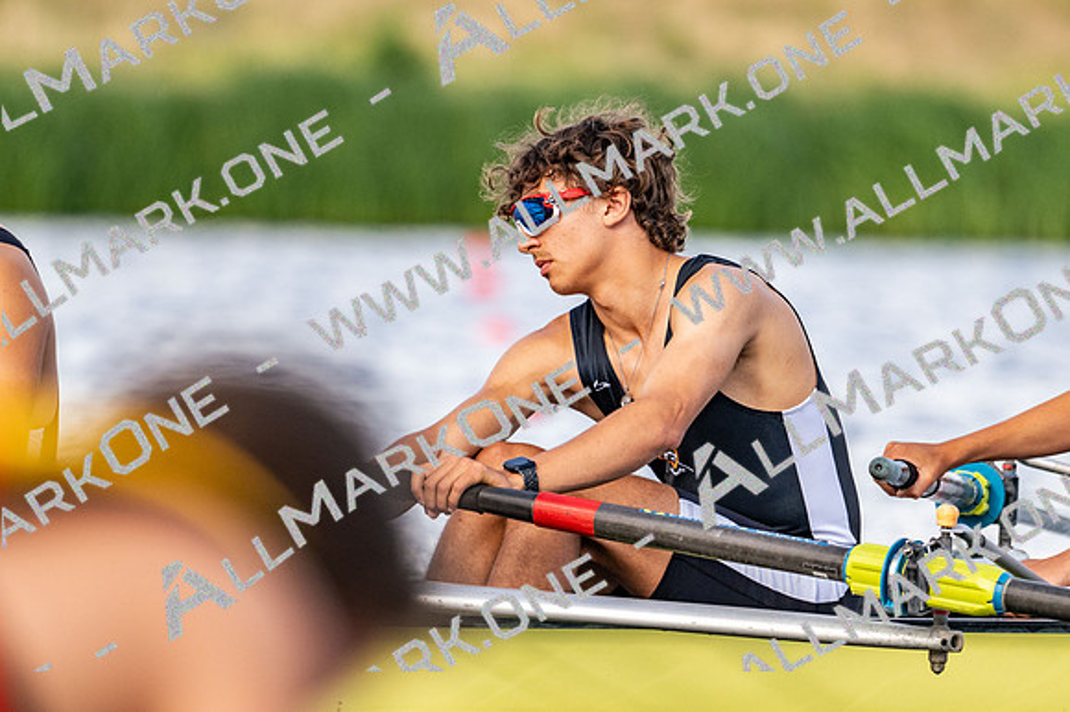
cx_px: 535
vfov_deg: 2.3
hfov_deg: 3.4
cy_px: 356
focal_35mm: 600
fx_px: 17822
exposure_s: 1/2500
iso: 640
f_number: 4.5
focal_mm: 400
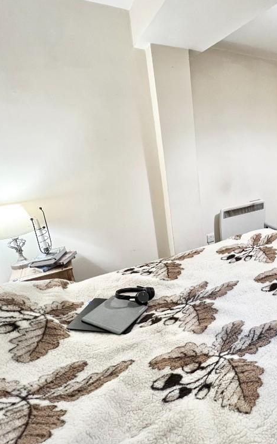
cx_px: 237
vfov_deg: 88.0
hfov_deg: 55.8
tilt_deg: -19.5
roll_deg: +1.2
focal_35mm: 19
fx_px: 230
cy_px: 219
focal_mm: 1.57
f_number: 1.8
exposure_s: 1/50
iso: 400
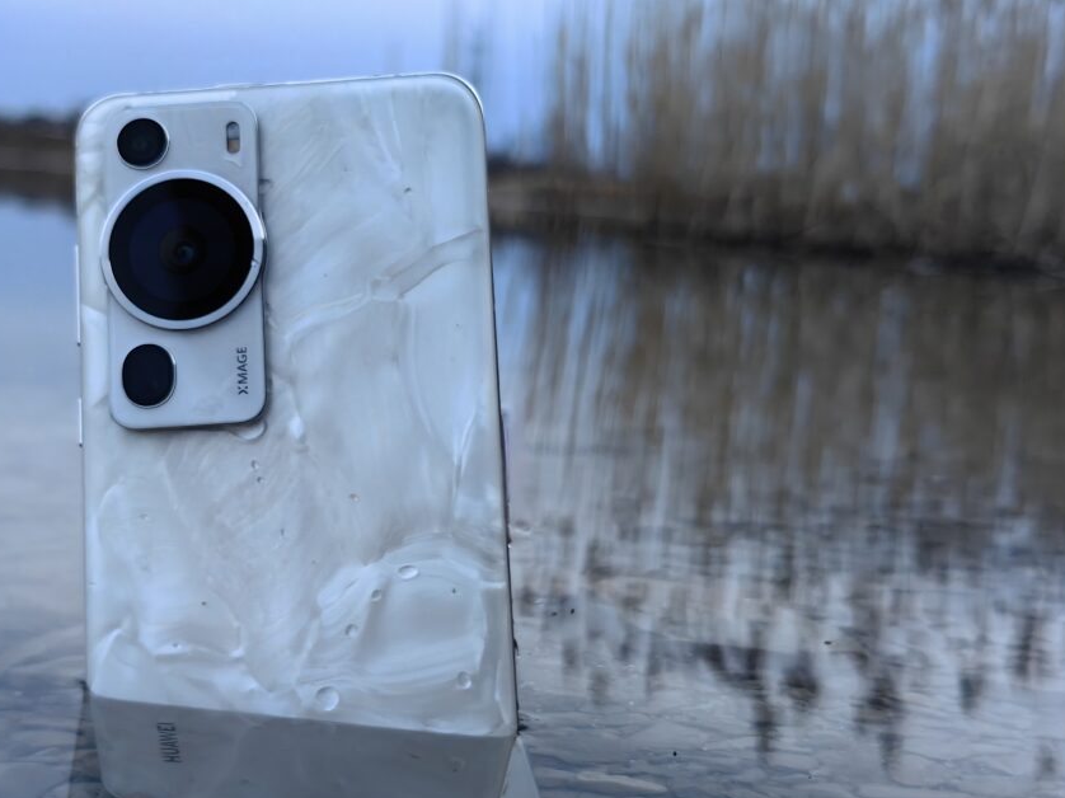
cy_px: 405
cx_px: 432
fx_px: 2030
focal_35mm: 66
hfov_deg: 29.3
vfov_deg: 22.2
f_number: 1.4
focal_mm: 5.75
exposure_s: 1/82
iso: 250
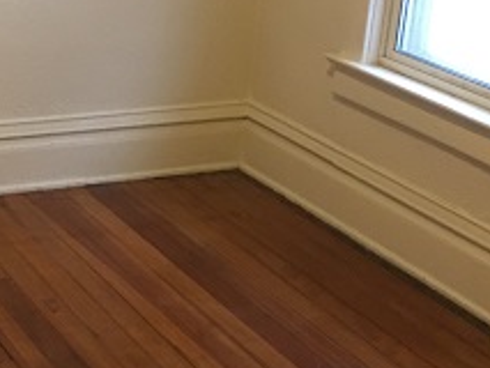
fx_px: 1232
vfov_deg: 16.9
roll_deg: -2.4
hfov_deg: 21.4
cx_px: -41
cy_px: 78
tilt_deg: -14.9
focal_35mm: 87
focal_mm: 4.15
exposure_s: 1/15
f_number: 2.2
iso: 100
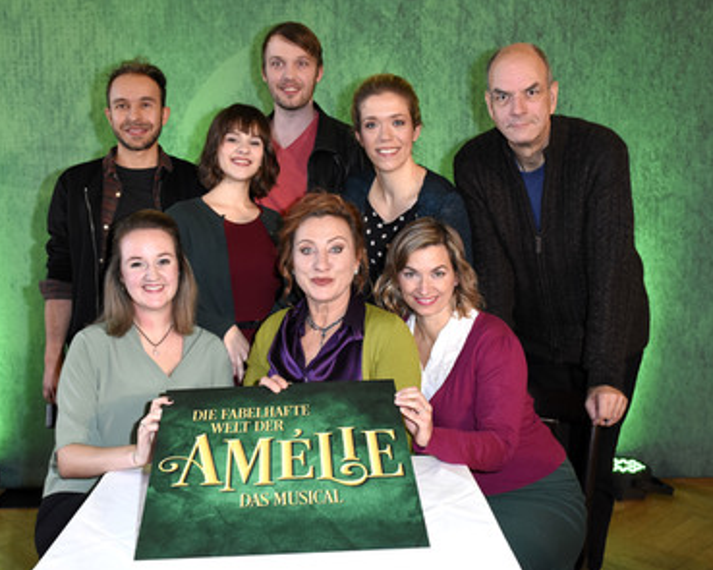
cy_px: 286
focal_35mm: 40
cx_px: 320
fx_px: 835
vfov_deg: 37.7
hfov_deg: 46.2
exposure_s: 1/125
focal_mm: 23
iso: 1600
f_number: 6.3
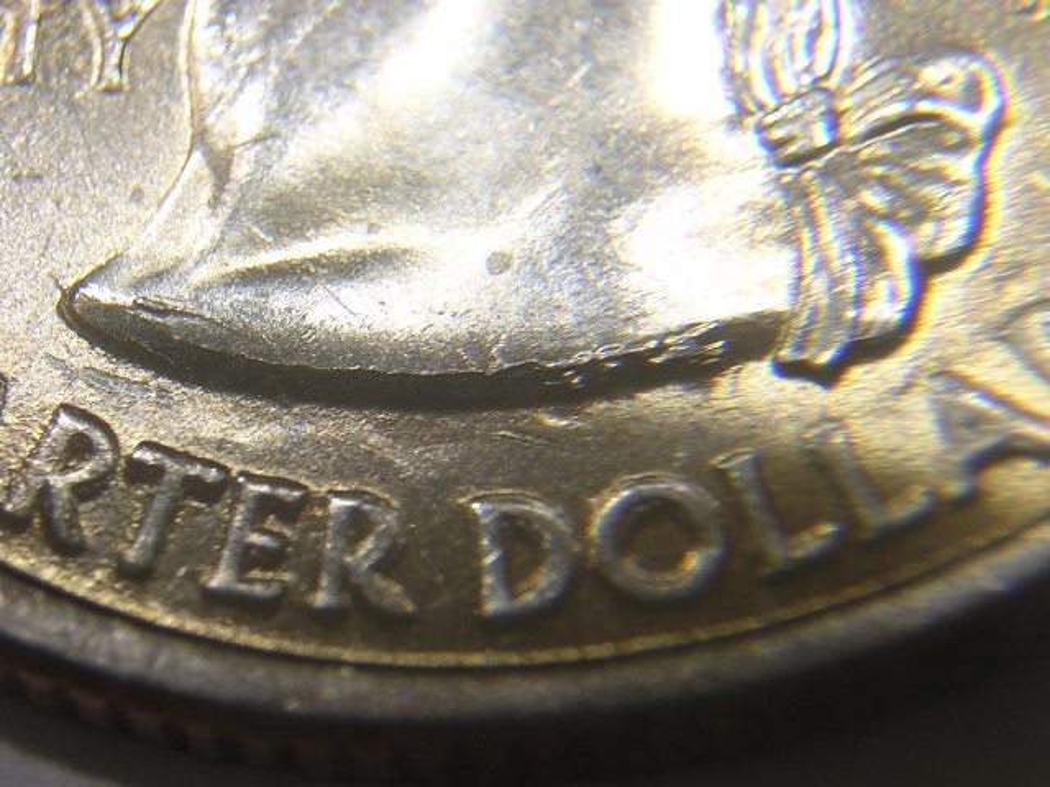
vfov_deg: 19.1
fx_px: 2336
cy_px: 394
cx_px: 525
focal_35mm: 77
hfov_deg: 25.3
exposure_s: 1/27.1
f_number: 3.9
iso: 100
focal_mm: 10.1
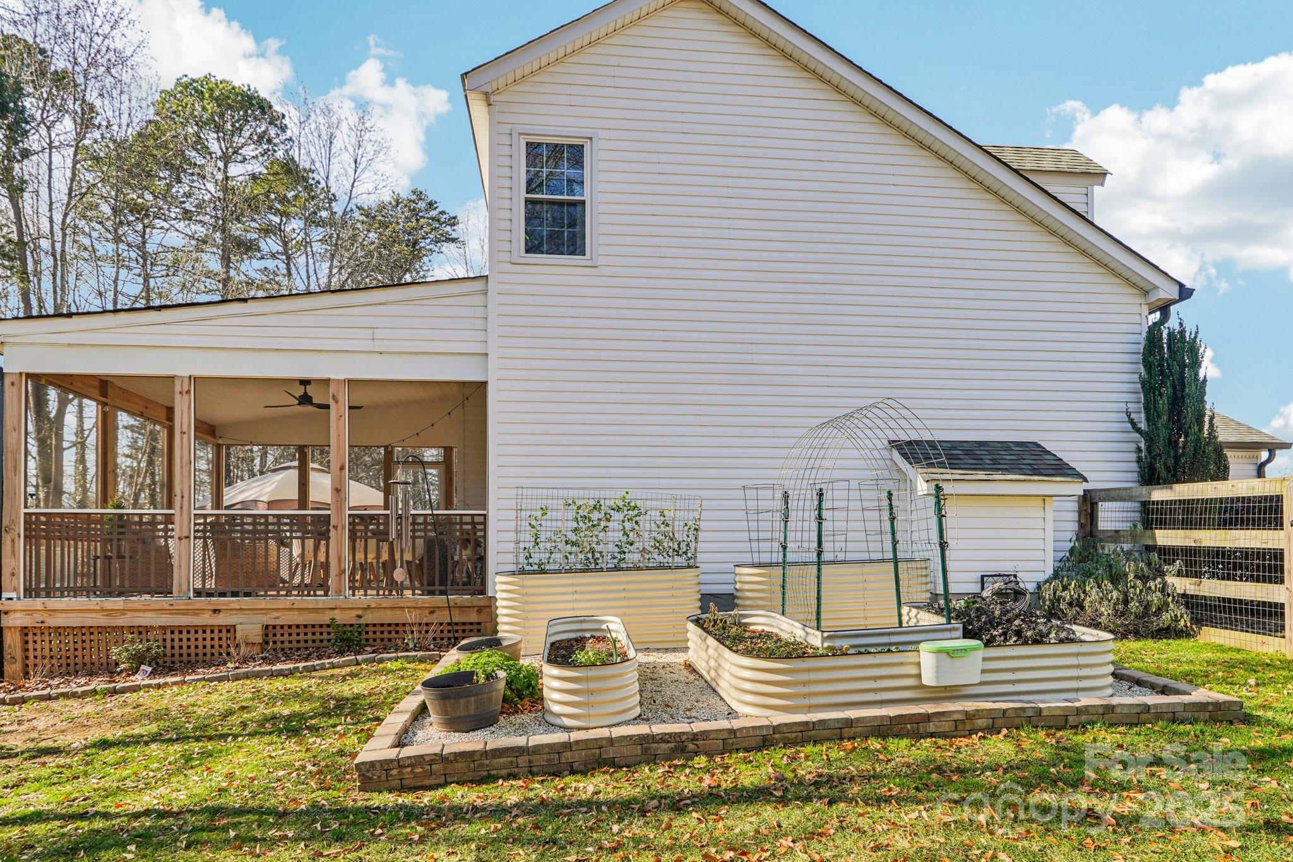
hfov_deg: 81.2
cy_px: 431
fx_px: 754
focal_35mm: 21
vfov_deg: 59.5
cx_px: 646
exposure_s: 1/60
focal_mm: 14
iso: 100
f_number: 8
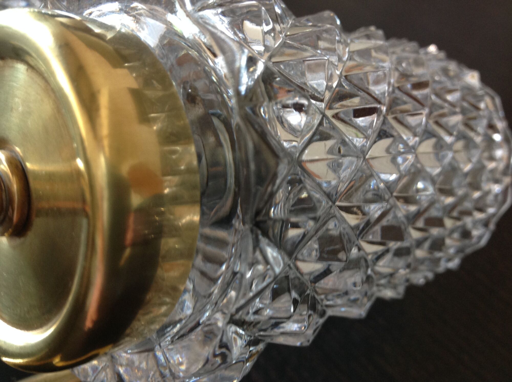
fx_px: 517
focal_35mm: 35
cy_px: 191
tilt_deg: -46.8
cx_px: 256
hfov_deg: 52.7
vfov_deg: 40.6
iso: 125
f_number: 2.4
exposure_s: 1/15
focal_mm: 4.28
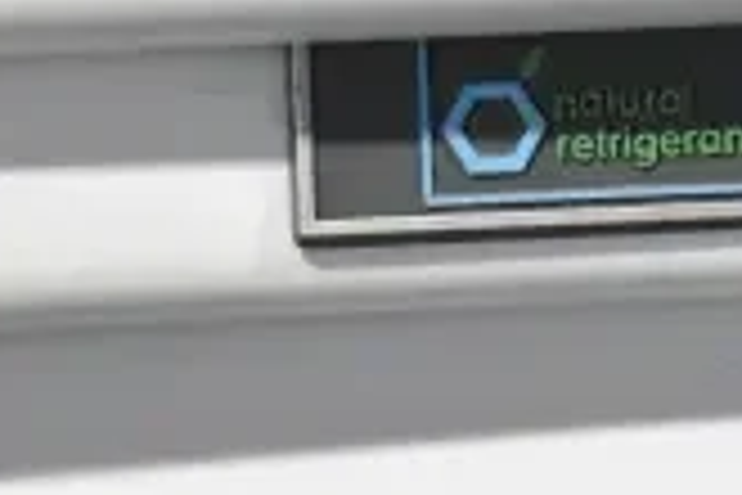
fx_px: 6283
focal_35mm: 305
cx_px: 1331
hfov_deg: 6.6
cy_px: 209
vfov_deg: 4.5
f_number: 8
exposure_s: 1/400
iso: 6400
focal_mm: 55
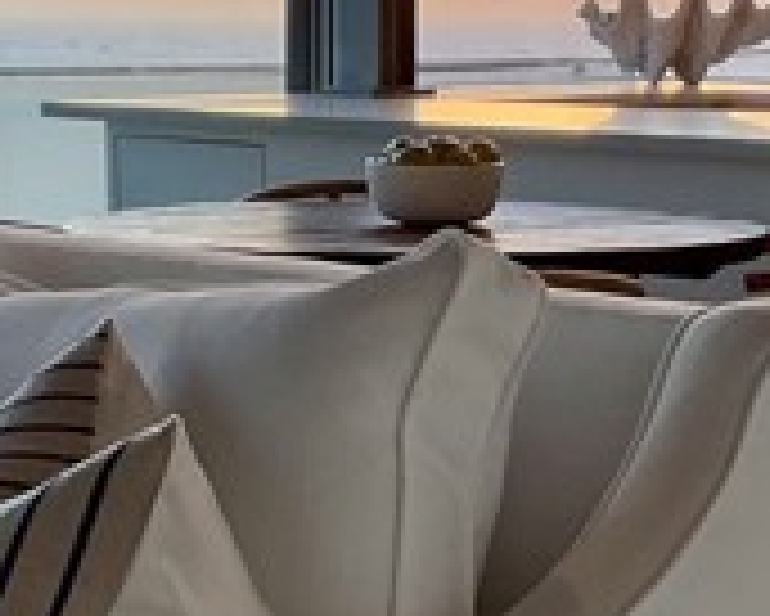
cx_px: 419
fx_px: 2417
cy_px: 441
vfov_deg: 14.5
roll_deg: +0.1
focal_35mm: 106
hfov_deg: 18.1
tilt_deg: -10.6
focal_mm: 3
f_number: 1.8
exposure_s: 1/120
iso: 32
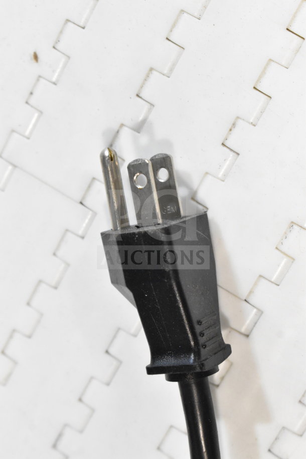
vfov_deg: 24.6
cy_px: 230
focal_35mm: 82
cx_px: 153
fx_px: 1052
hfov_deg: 16.6
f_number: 8
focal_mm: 55
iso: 6400
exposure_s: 1/250
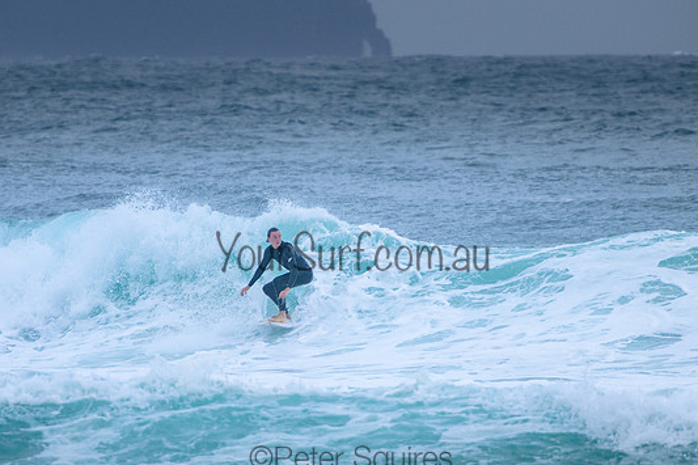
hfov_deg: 3.4
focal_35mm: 599
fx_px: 11610
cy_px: 301
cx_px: 331
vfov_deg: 2.3
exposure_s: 1/2000
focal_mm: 400
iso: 450
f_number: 5.6
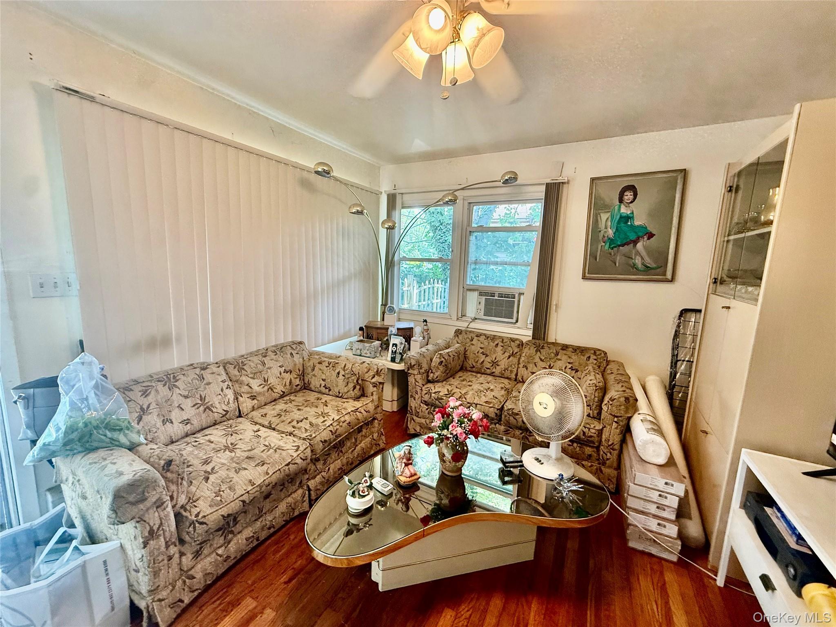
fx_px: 338
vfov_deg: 85.7
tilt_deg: -8.2
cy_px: 314
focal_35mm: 14
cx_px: 418
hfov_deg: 102.1
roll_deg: -1.8
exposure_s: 1/120
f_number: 2.2
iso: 320
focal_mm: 2.22
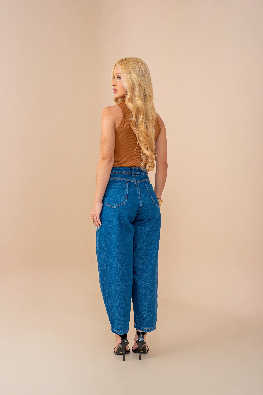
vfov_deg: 38.9
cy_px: 197
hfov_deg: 26.5
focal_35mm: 51
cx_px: 133
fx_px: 559
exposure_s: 1/160
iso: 160
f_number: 7.1
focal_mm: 50
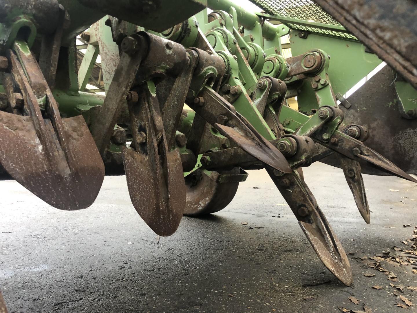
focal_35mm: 28
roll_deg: -2.7
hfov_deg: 63.4
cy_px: 156
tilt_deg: -1.7
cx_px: 208
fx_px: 337
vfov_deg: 49.7
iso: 50
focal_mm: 4
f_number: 1.8
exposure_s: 1/15
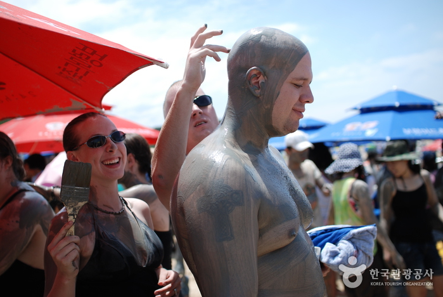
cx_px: 222
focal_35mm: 45
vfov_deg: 29.9
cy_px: 148
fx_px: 554
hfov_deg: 43.6
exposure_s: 1/1600
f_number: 2.8
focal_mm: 30
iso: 100
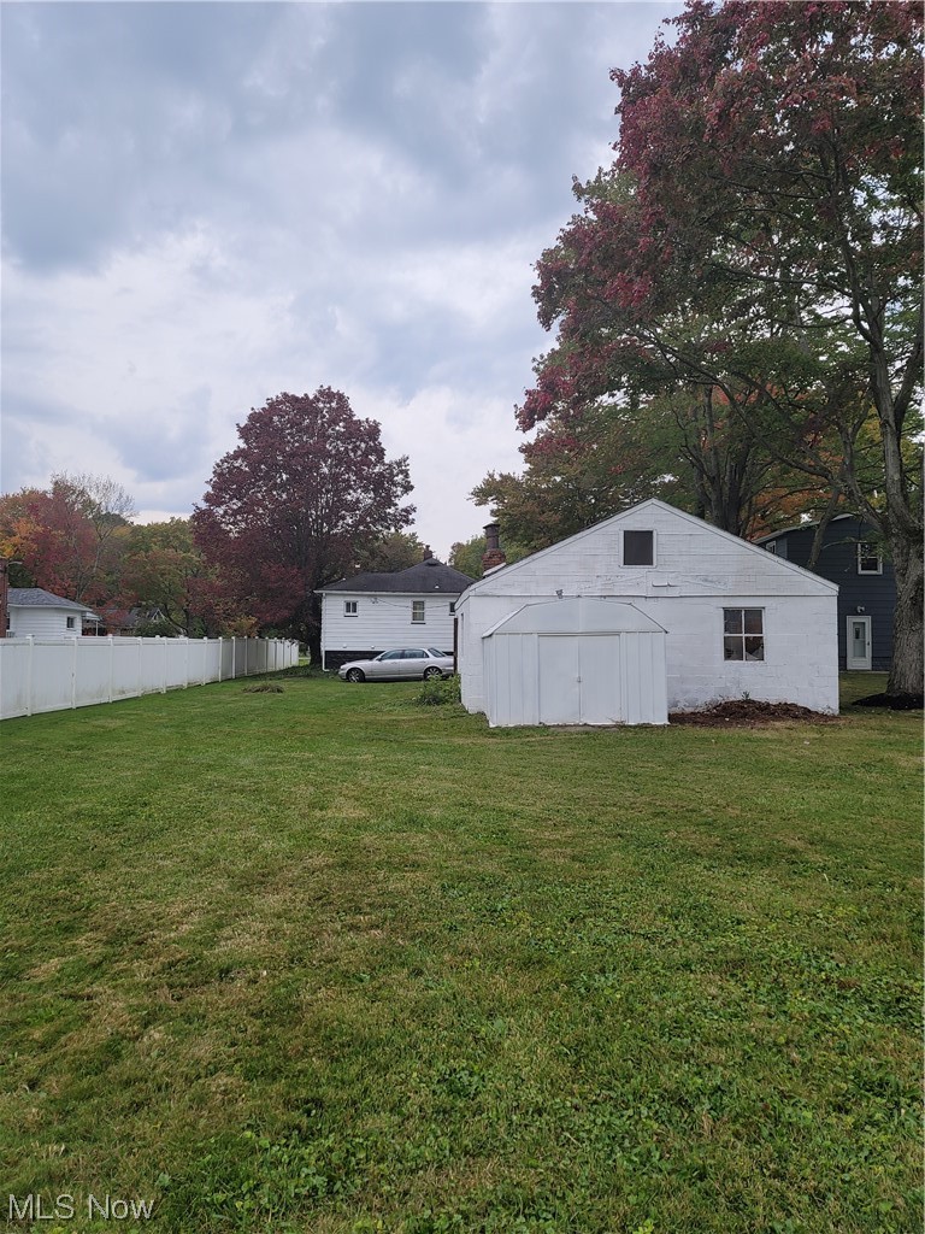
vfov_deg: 69.4
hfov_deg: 54.9
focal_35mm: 25
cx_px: 462
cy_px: 617
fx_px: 891
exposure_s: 1/120
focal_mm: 7
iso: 25
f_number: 1.8
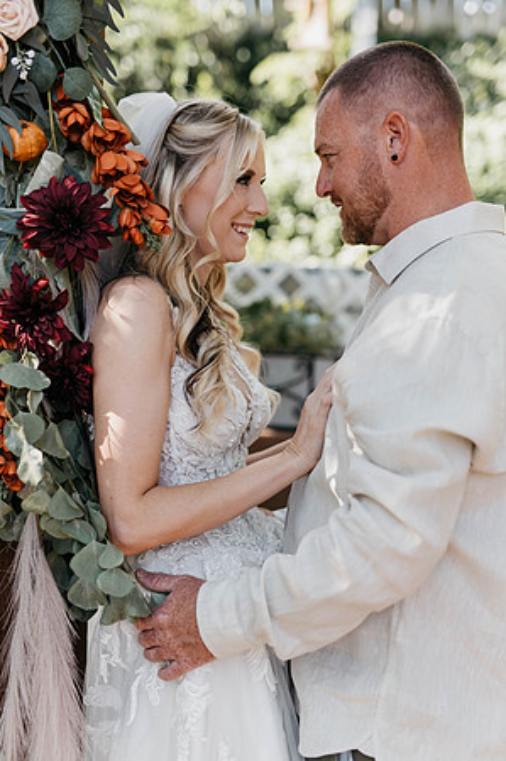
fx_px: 1057
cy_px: 380
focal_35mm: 50
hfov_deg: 26.9
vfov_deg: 39.6
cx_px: 253
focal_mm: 50
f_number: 2
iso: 250
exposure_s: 1/800
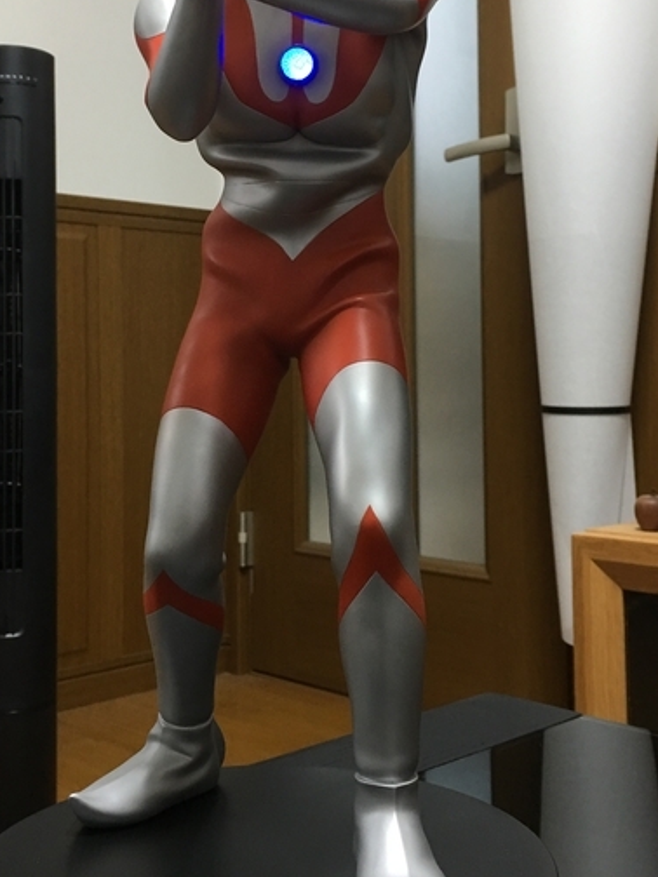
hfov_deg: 31.5
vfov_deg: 41.0
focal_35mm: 46
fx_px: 1166
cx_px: 301
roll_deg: +1.1
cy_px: 336
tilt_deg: +3.1
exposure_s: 1/15
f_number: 2.2
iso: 50
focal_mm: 4.15
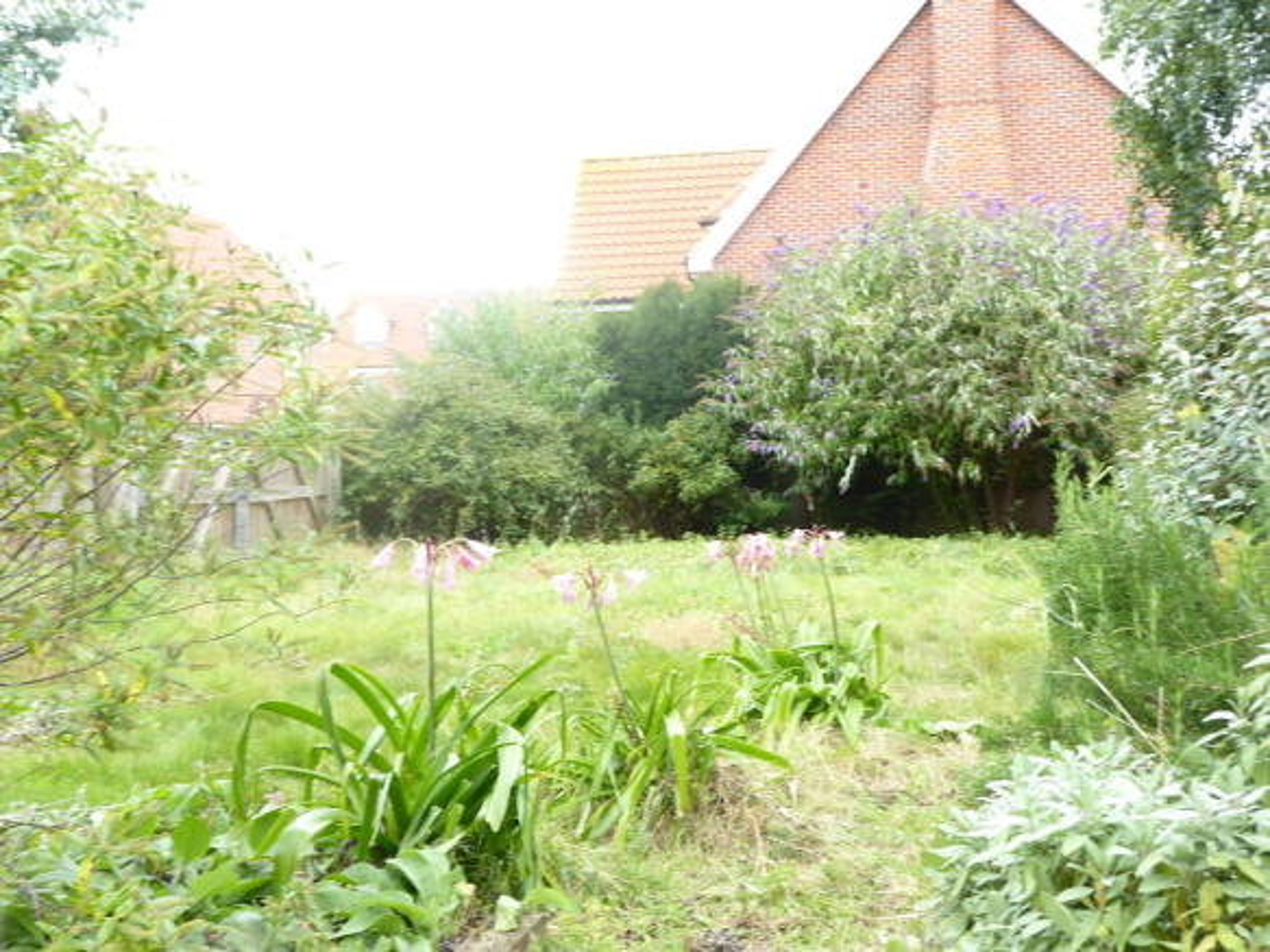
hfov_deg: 46.8
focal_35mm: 40
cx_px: 635
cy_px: 476
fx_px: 1467
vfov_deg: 35.9
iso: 100
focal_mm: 7.2
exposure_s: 1/60
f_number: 3.8
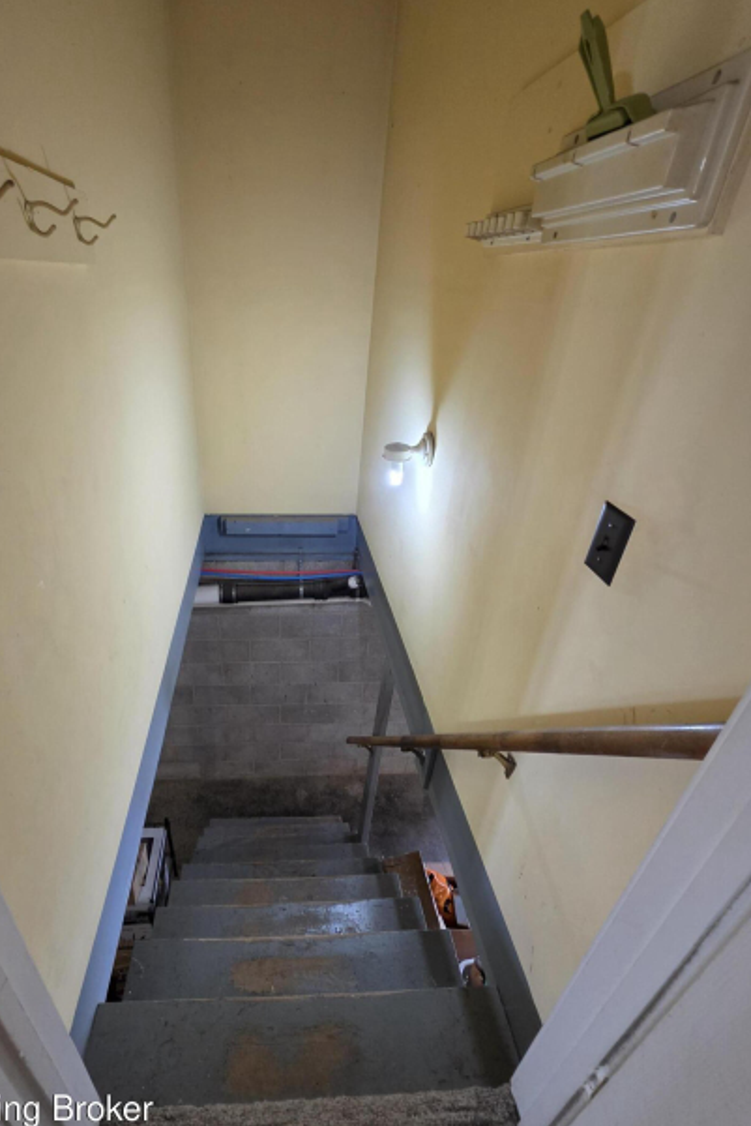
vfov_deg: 100.3
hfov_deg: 76.3
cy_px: 541
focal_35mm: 15
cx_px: 292
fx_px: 469
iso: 400
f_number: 1.9
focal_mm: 2.2
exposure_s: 1/60
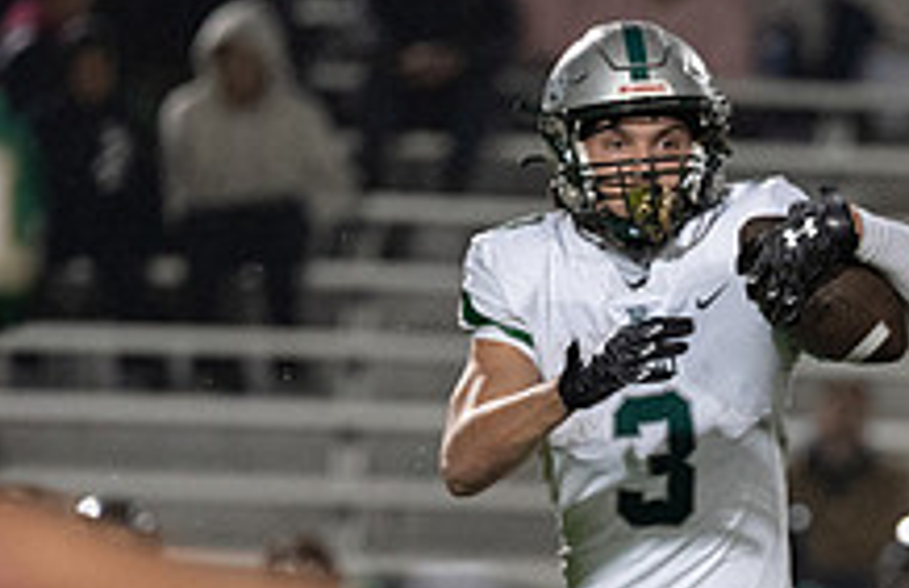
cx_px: 1090
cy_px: 821
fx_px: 20140
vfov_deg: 1.7
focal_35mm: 805
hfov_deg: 2.6
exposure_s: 1/1250
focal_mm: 200
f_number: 2.8
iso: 3200
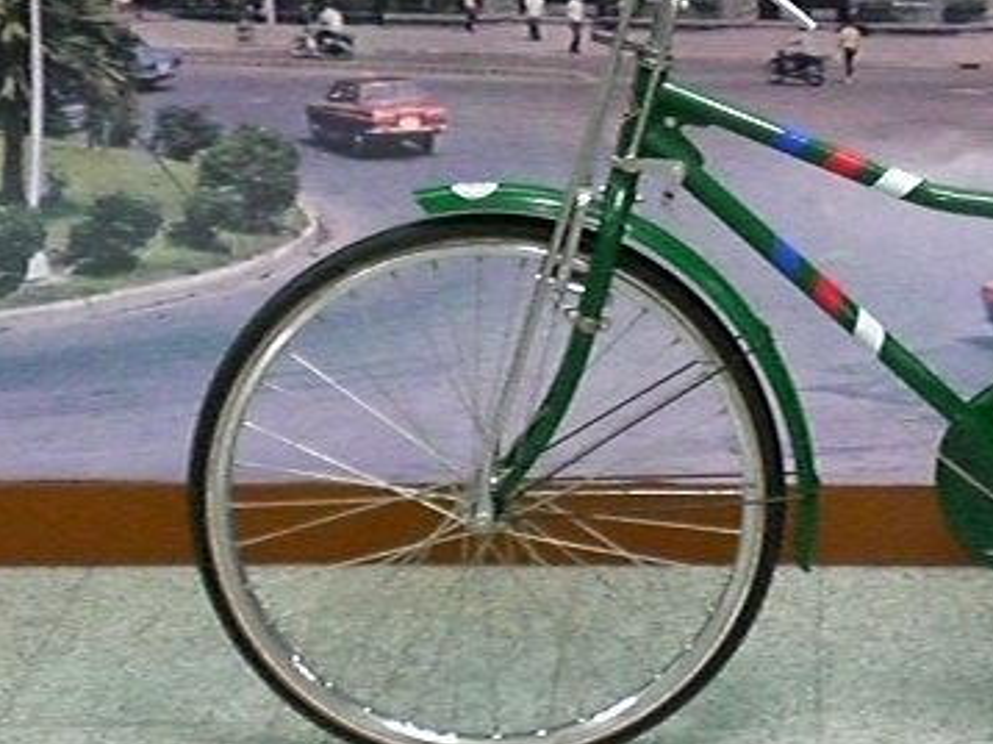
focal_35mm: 114
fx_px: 3268
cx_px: 926
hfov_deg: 17.0
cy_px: 47
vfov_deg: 12.9
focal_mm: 8.44
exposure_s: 1/125
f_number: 3.6
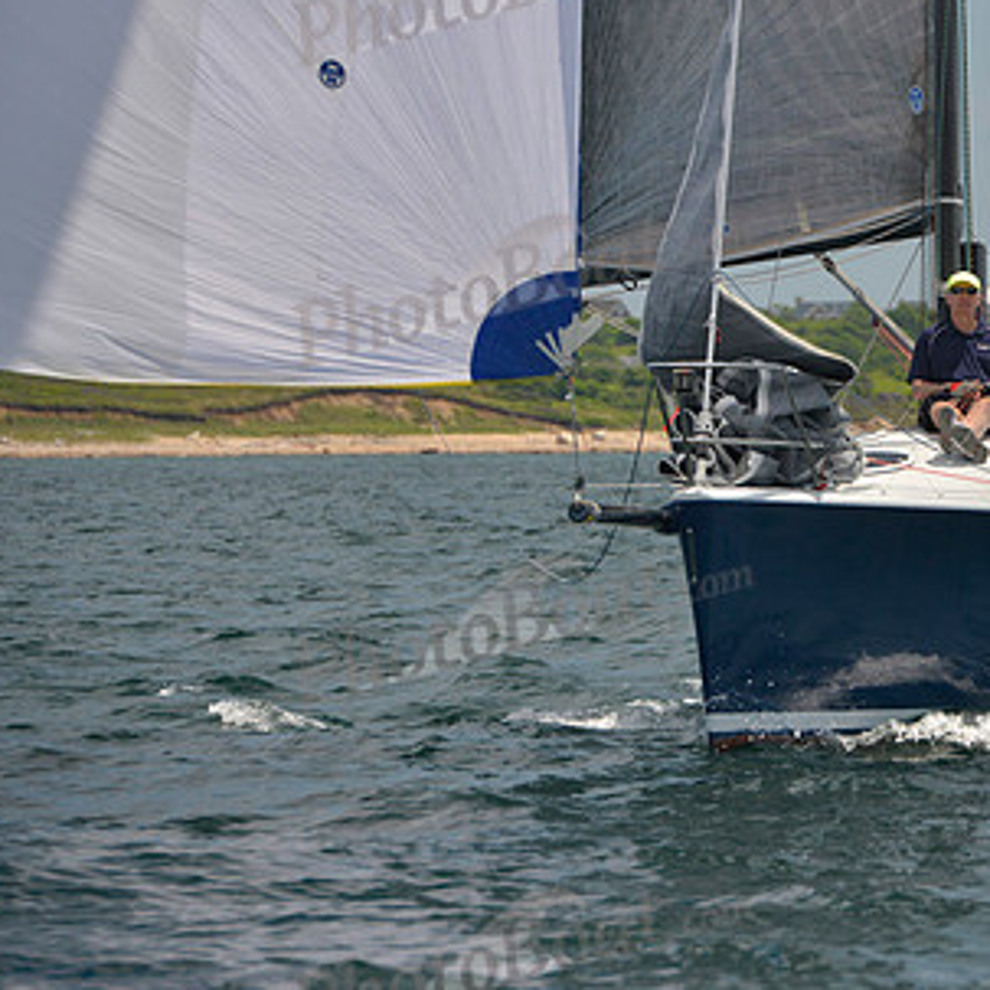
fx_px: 10516
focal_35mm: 325
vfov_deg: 5.4
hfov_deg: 5.4
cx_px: 925
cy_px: 407
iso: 400
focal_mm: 200
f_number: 8
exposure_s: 1/800
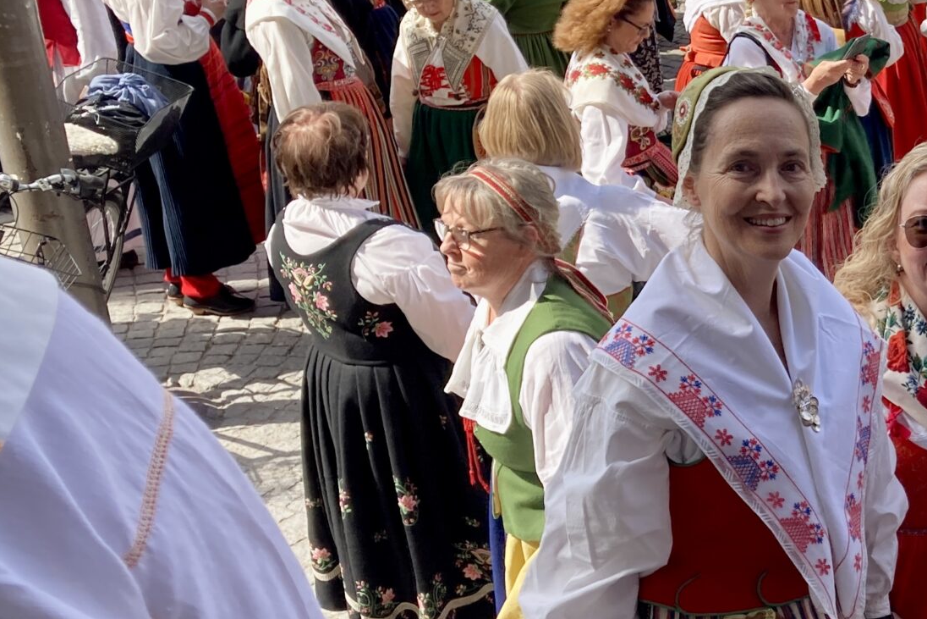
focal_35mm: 68
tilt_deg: -25.0
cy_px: 362
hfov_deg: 26.7
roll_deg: -0.5
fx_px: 1751
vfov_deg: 20.0
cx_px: 1080
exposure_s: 1/486
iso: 20
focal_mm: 3.99
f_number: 1.8
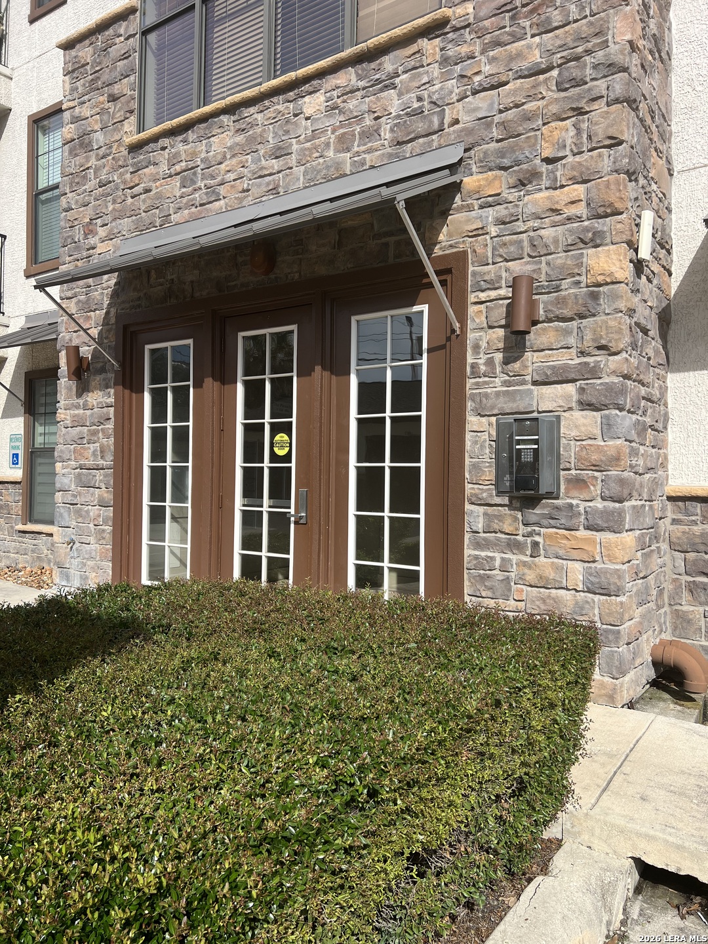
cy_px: 472
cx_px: 354
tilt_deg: +2.8
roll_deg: +0.1
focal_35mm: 26
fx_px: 709
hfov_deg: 53.1
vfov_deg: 67.3
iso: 50
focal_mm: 5.7
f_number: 1.5
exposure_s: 1/3968
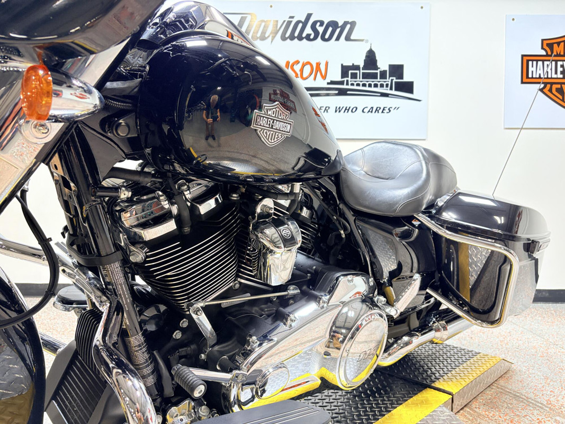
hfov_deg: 67.3
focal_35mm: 26
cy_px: 212
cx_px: 282
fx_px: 424
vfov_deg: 53.1
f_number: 1.6
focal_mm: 5.96
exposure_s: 1/120
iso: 125
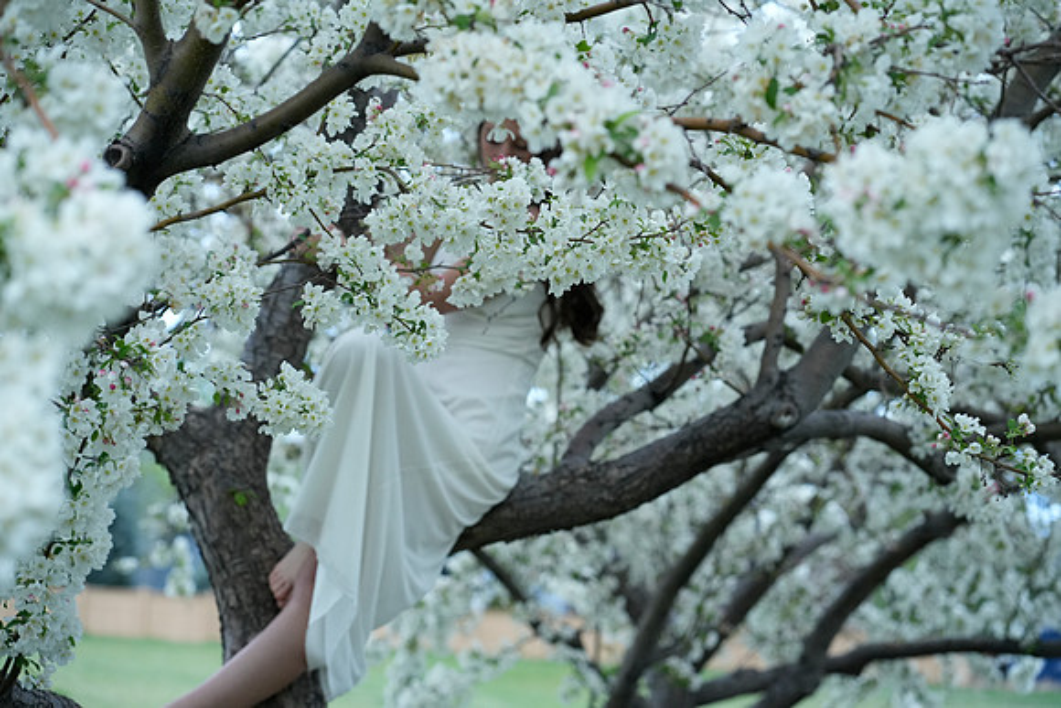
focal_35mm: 85
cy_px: 354
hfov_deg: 23.9
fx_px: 2506
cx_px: 530
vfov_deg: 16.1
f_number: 4
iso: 2500
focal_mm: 85
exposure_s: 1/400
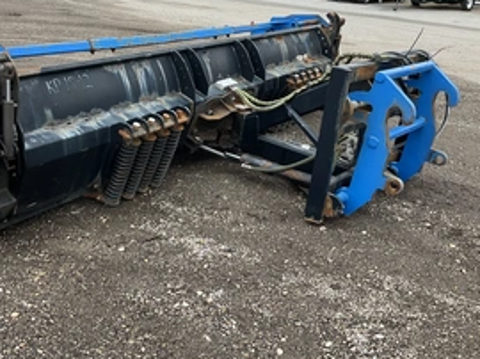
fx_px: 596
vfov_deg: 33.4
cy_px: 140
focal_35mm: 43
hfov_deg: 43.7
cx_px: 197
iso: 16
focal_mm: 3
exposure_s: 1/125
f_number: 1.8
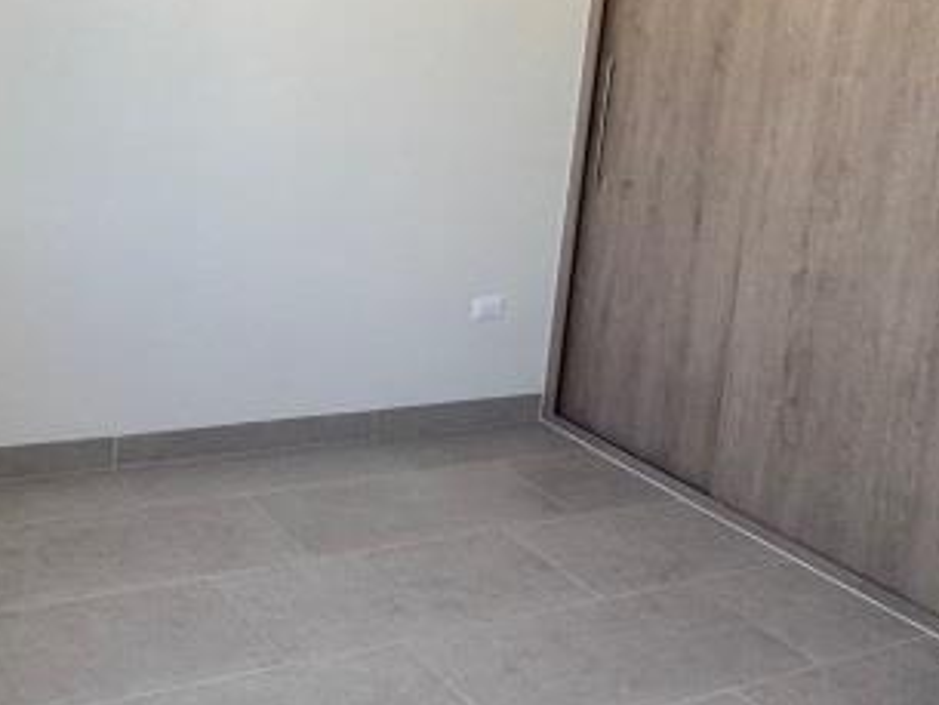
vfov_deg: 30.6
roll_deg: -5.2
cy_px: 225
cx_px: 369
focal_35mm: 47
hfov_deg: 40.2
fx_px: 1275
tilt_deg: -10.0
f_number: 2.2
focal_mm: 2.22
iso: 64
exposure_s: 1/99
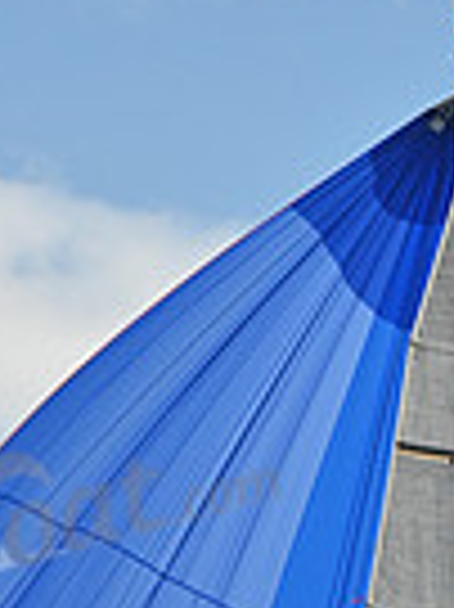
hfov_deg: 5.1
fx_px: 5062
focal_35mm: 289
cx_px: 515
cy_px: 1135
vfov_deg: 6.7
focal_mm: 70
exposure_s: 1/1600
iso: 320
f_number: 9
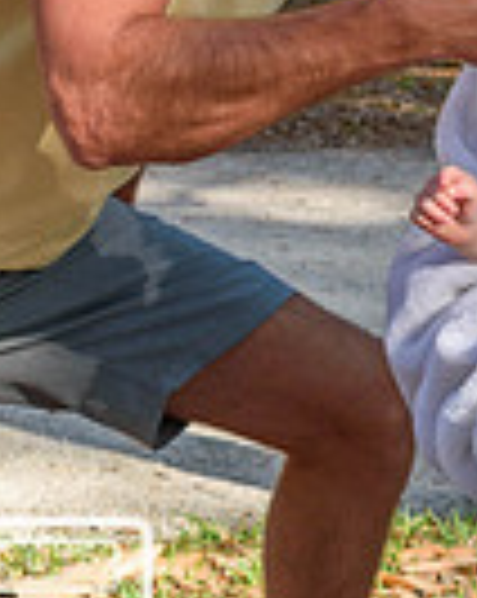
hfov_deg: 10.3
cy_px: -27
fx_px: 2618
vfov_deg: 12.8
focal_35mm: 148
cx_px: 531
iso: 200
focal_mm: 31
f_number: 9
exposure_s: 1/320
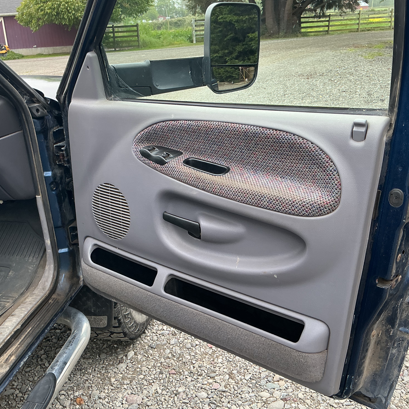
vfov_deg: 47.2
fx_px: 468
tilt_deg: -20.8
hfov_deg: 47.2
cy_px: 204
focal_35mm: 35
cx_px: 187
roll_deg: +3.4
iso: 40
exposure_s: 1/60
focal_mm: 3
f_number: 1.8
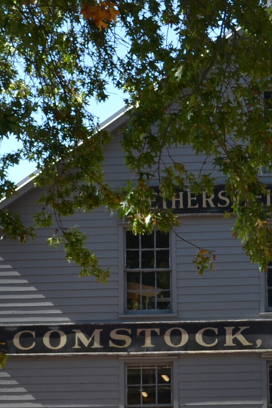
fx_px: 1644
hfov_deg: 9.5
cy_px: 318
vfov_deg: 14.1
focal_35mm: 145
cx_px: 91
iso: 100
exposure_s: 1/200
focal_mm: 28
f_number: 5
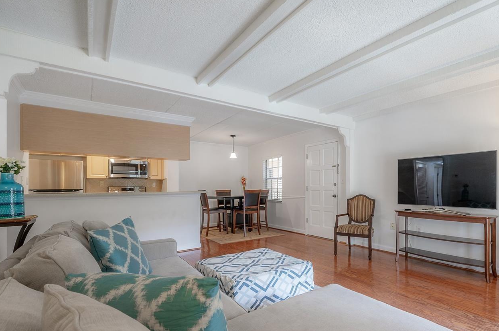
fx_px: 249
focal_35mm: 18
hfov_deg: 89.3
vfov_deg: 66.7
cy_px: 196
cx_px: 290
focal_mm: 14
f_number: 9
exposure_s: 1/13
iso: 320
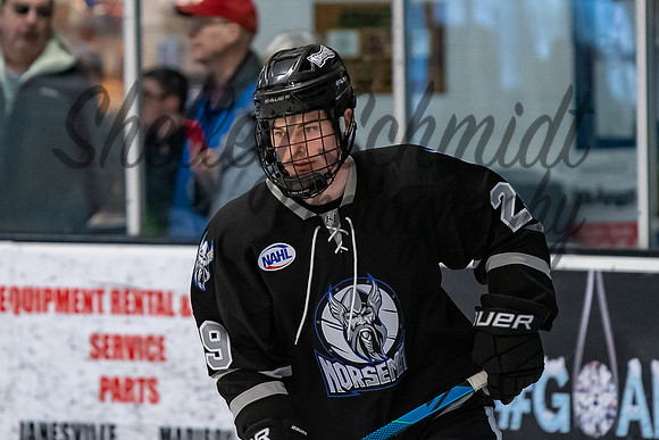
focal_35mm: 472
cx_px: 278
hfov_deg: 4.4
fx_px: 8638
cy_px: 127
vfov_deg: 2.9
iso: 2000
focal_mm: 200
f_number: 3.2
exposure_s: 1/800
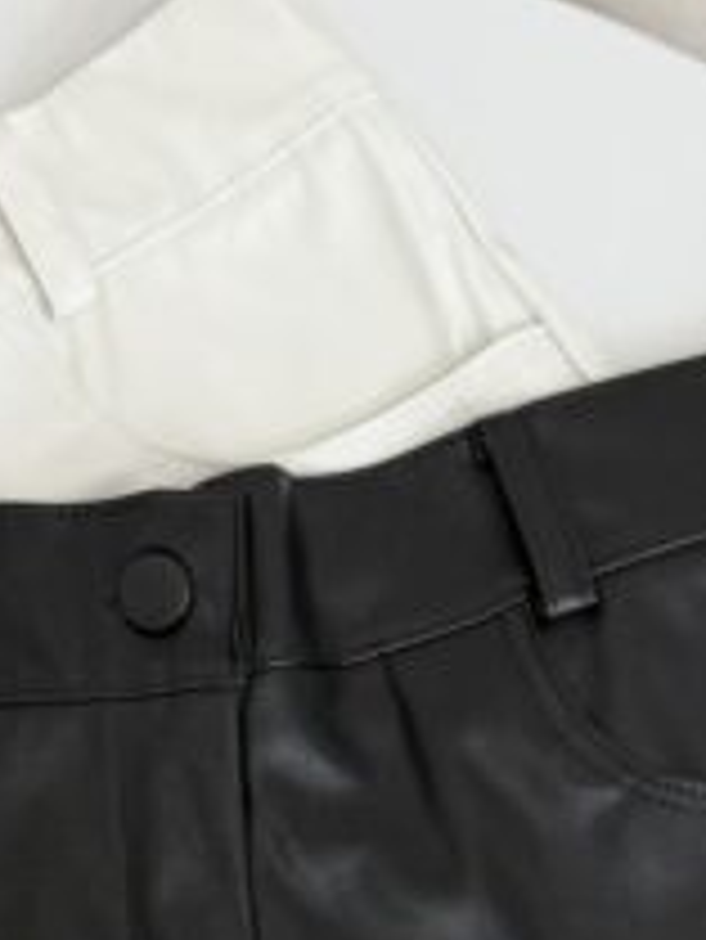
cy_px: 1070
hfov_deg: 15.9
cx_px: 72
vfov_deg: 20.2
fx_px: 2499
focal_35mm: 92
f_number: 1.78
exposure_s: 1/121
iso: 125
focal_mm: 6.76
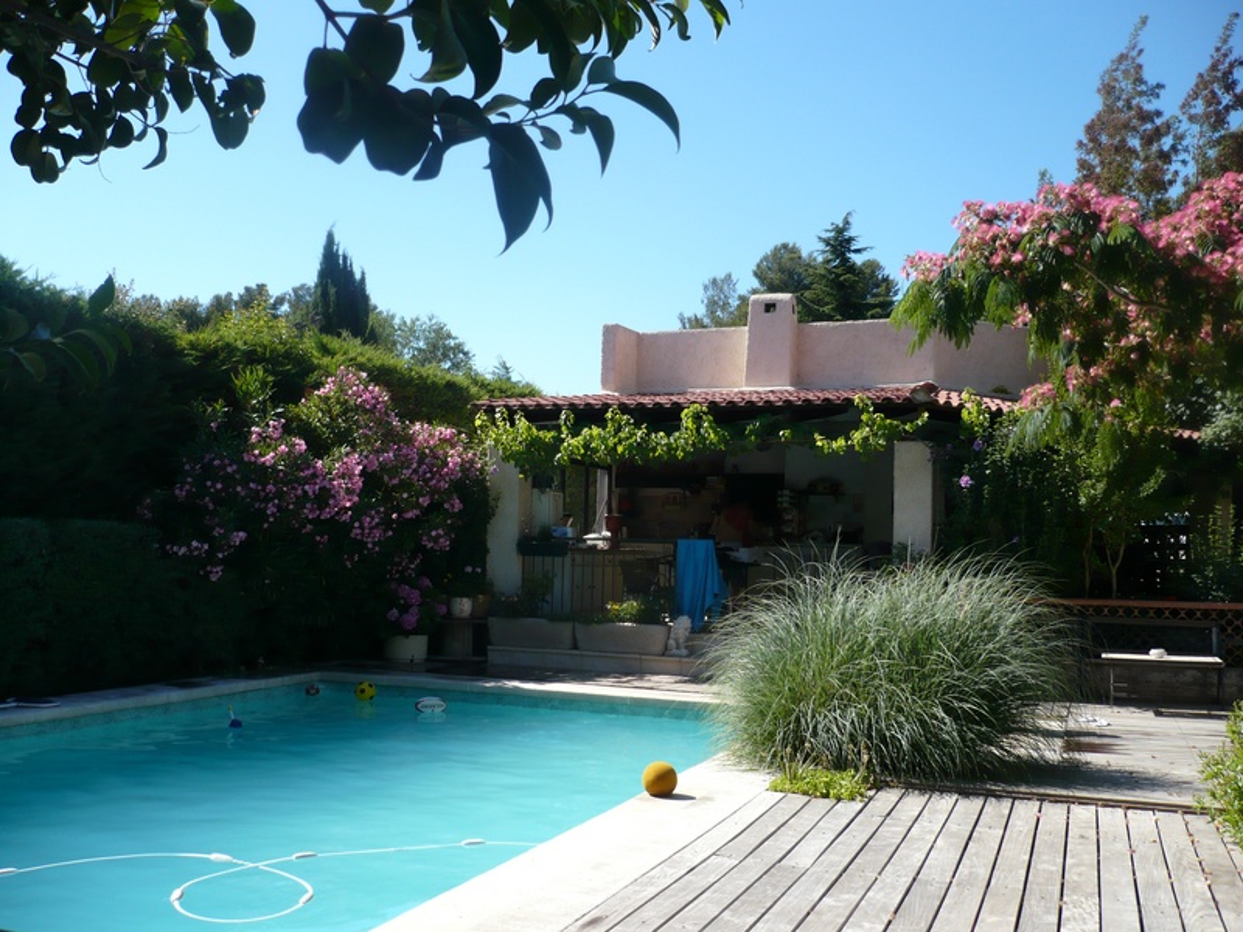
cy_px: 466
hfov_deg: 52.6
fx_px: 1257
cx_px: 622
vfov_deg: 40.7
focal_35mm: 35
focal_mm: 5.8
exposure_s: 1/800
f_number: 2.8
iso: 100
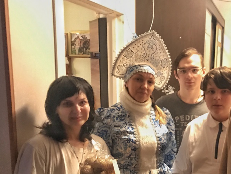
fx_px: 314
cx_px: 179
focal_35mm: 47
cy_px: 132
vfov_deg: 30.3
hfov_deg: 39.1
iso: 100
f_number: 1.8
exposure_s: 1/4
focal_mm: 3.99
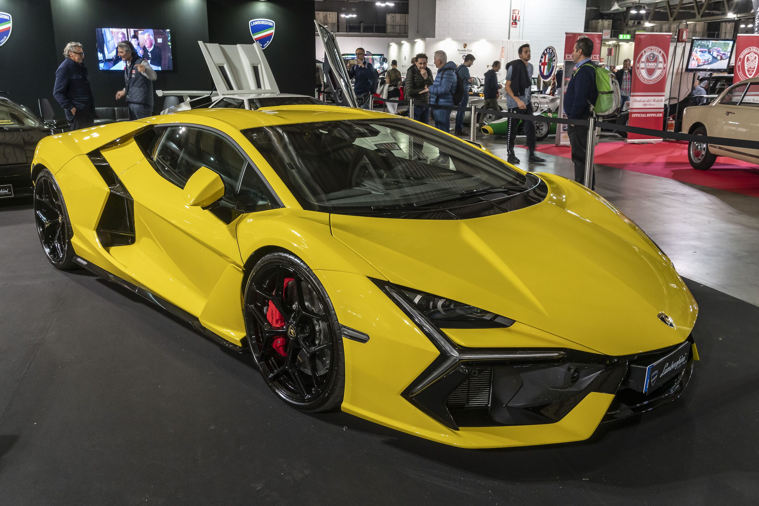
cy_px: 253
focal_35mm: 30
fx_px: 632
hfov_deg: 61.9
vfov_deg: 43.6
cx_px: 380
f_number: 8
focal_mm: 30
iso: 2000
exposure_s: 1/20
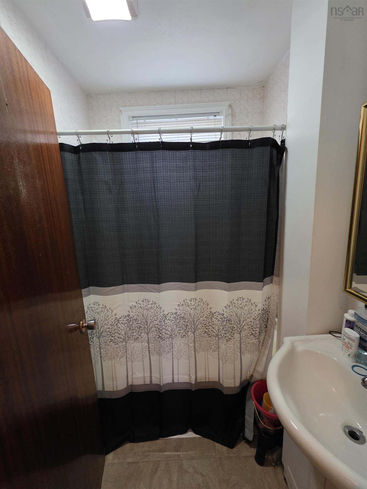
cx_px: 184
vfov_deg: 106.2
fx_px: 184
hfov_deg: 89.9
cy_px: 244
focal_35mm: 13
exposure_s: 1/60
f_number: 1.9
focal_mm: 2.2
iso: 800
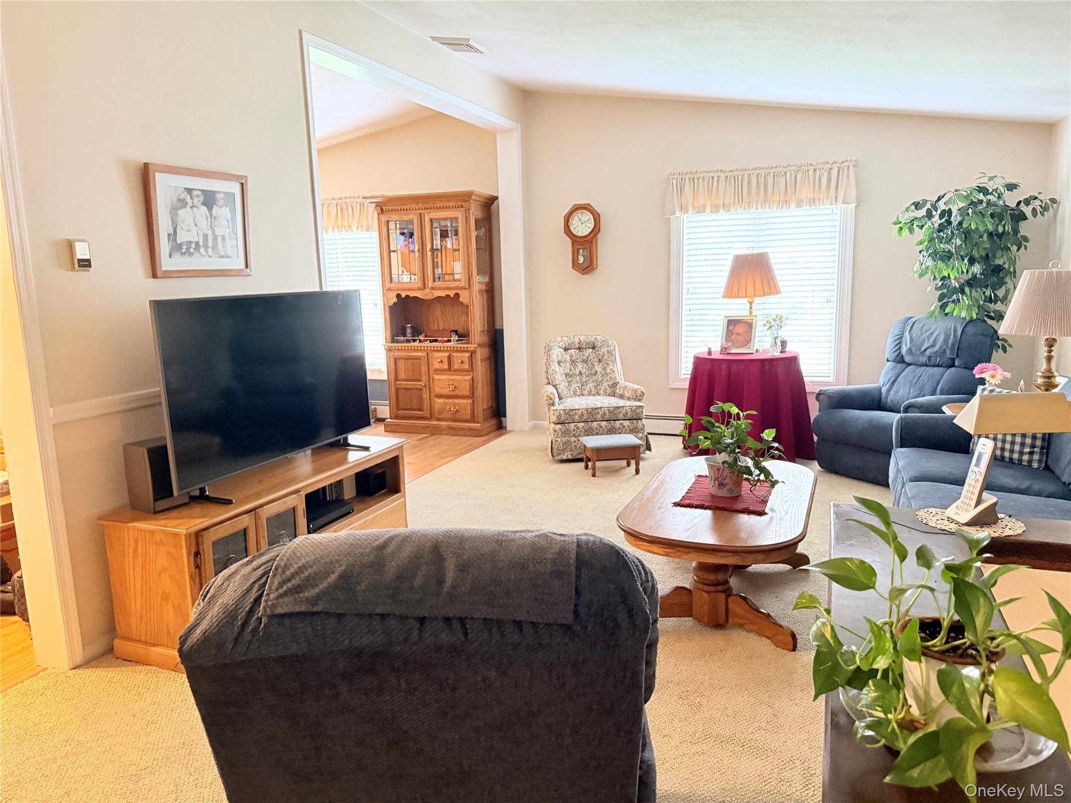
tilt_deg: -10.8
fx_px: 743
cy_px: 402
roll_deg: +2.1
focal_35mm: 24
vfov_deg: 56.8
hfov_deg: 71.6
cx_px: 536
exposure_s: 1/60
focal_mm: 6.76
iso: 800
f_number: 1.78
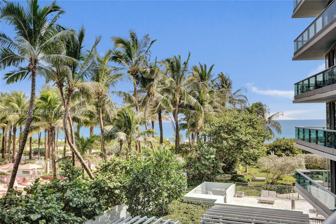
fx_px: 298
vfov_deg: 41.1
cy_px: 112
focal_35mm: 32
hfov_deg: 58.7
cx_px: 168
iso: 100
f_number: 5
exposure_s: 1/500
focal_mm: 32
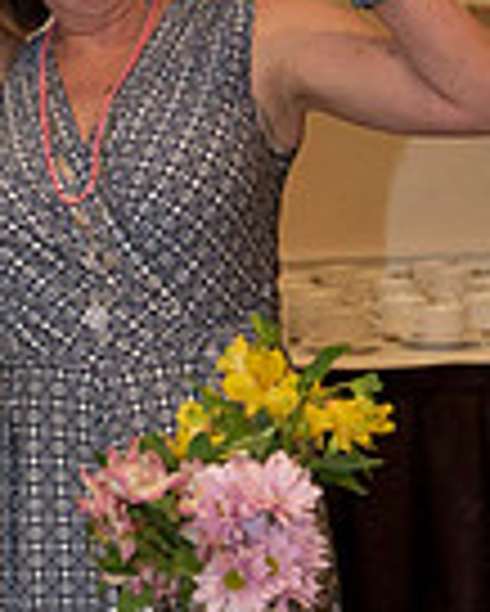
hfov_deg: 7.9
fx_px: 3495
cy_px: 351
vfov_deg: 10.0
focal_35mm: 193
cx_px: -130
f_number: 4
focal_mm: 62
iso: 640
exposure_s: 1/200
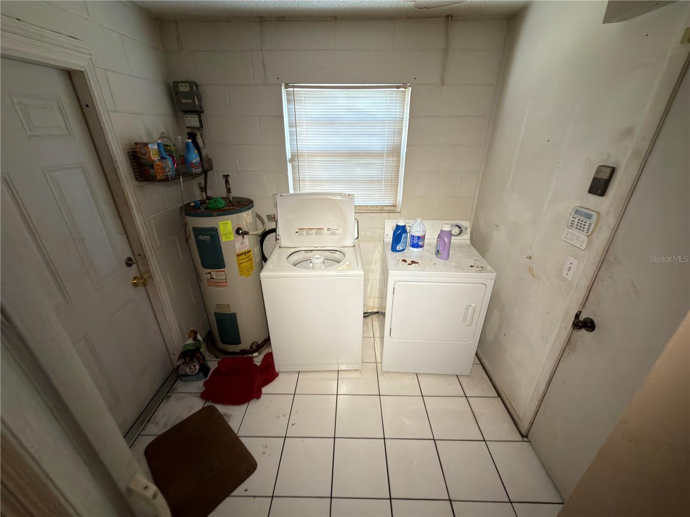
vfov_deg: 85.7
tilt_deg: -25.0
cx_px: 345
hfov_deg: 102.1
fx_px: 279
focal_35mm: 14
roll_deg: +0.6
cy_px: 258
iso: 160
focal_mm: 2.22
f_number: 2.2
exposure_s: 1/30
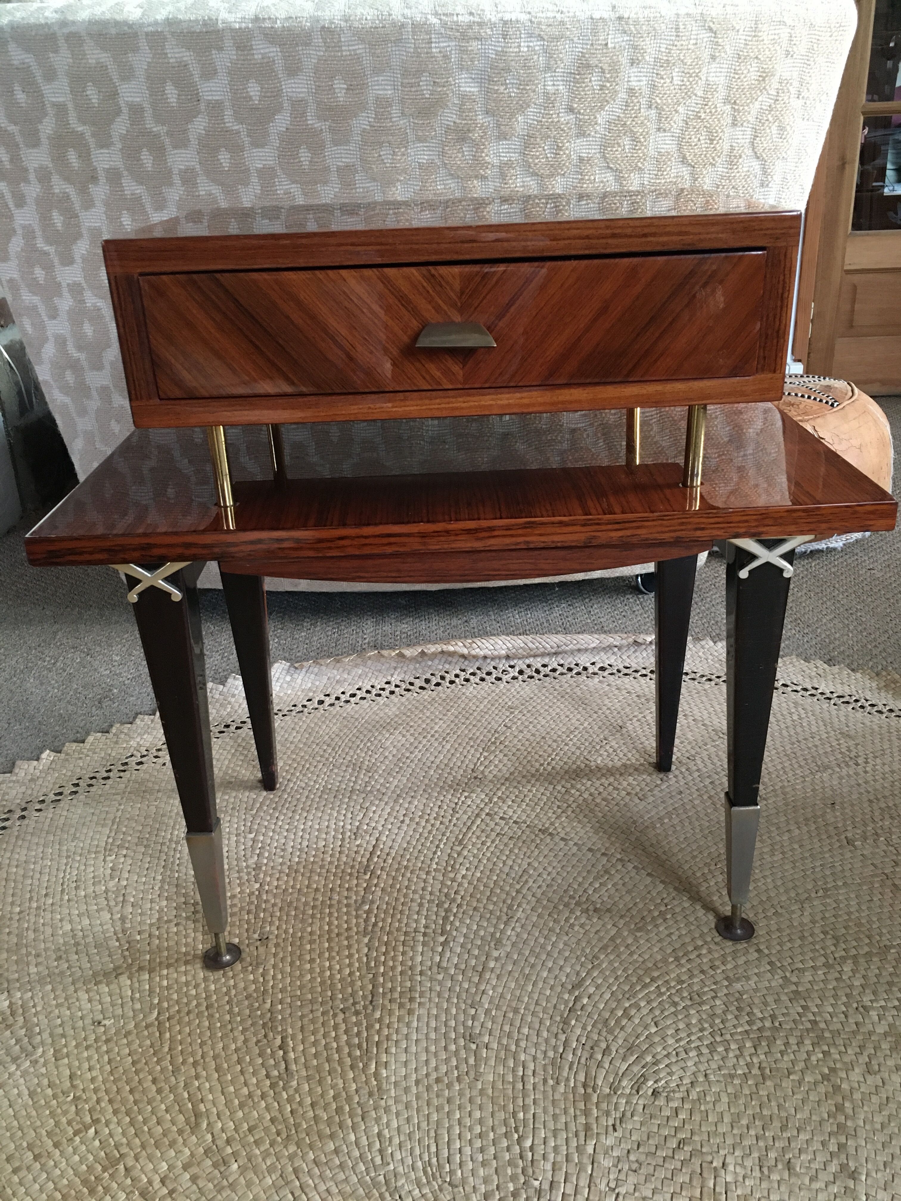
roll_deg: +2.0
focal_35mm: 29
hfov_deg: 48.2
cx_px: 450
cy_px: 600
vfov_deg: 61.7
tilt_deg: -22.8
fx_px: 1006
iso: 200
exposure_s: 1/20
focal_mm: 4.15
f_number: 2.2
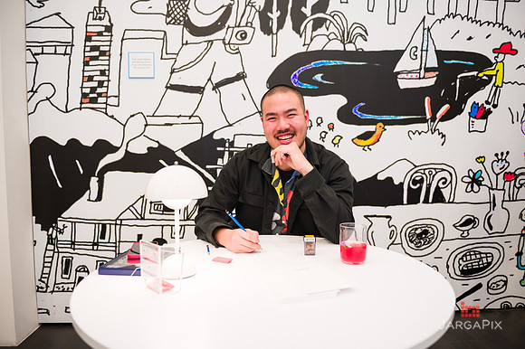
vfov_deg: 47.9
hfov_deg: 67.4
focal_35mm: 27
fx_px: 394
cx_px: 262
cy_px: 174
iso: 1600
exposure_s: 1/200
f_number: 3.2
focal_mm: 27
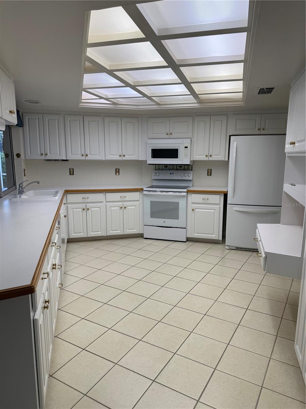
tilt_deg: -9.9
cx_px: 153
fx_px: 283
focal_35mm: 24
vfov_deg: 71.6
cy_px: 204
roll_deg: -1.1
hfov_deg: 56.8
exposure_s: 1/131
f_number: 1.78
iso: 64
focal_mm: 6.76
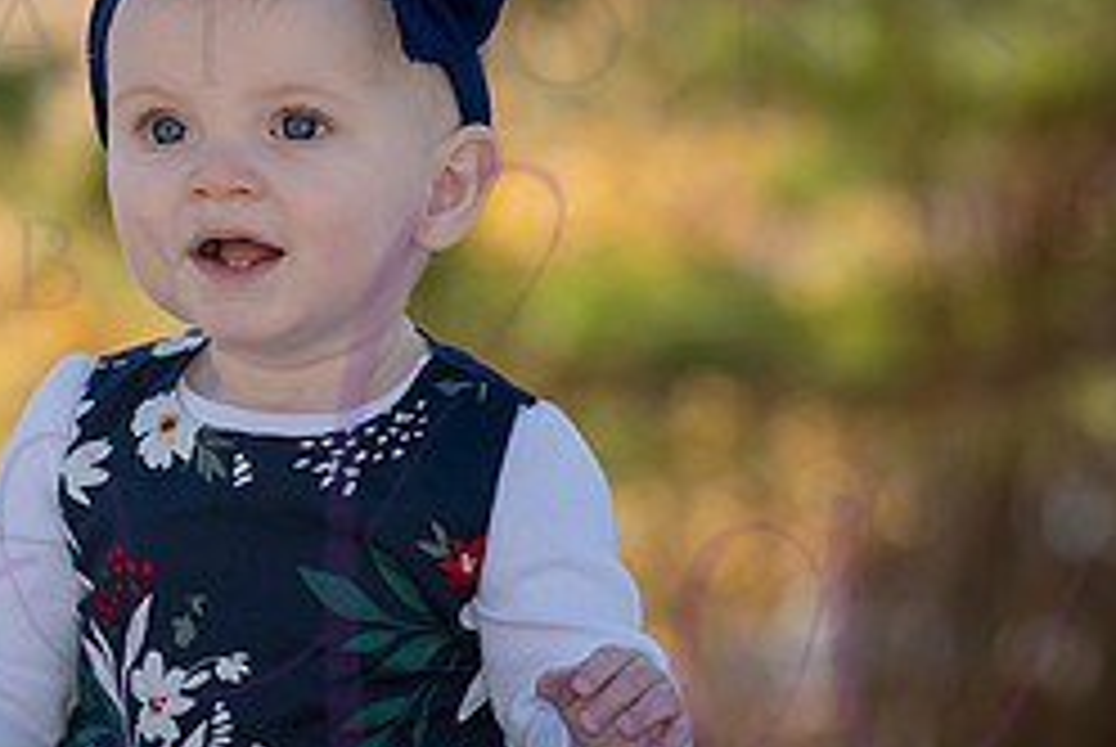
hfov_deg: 6.1
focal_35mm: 339
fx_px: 10521
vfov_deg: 4.1
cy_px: 254
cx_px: 198
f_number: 5.6
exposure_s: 1/640
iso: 400
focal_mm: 145
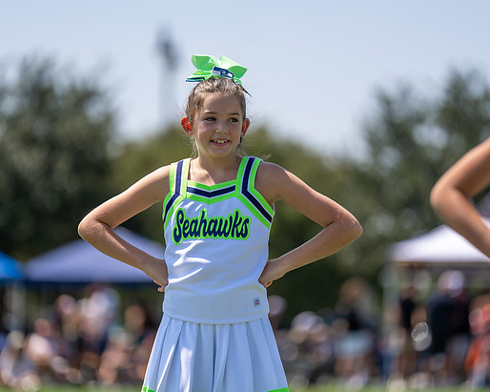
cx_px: 236
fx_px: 3320
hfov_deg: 8.4
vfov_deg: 6.8
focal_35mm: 229
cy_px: 196
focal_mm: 200
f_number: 2.8
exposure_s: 1/1600
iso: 100
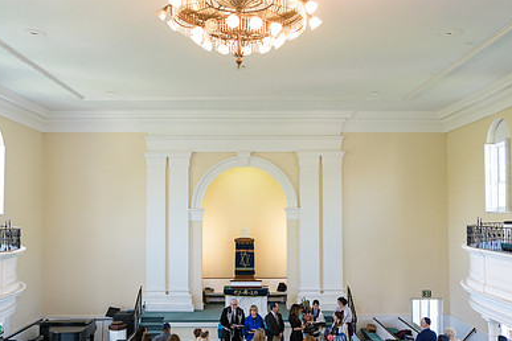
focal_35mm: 36
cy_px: 187
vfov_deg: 36.8
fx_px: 512
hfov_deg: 53.1
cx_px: 242
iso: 1000
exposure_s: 1/200
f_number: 3.2
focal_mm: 24
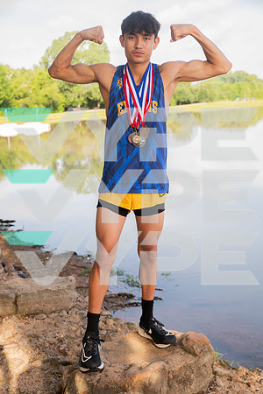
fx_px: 526
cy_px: 197
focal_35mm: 48
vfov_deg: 41.1
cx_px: 132
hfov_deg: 28.1
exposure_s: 1/400
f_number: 4.5
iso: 250
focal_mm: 48
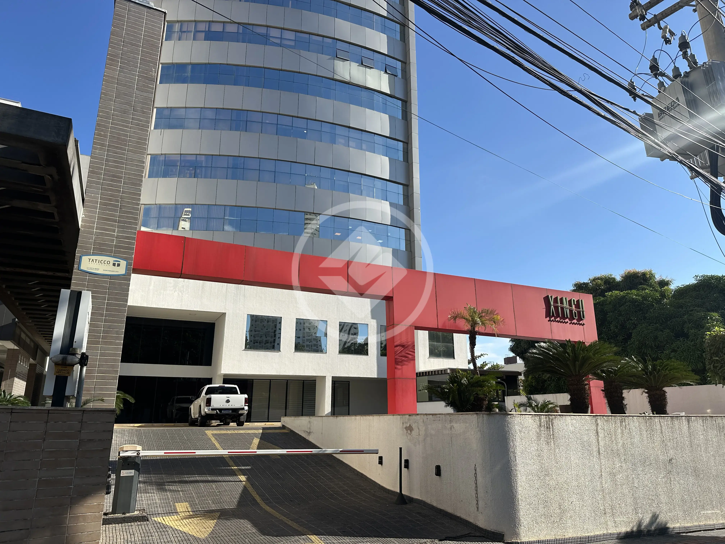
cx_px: 362
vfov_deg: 56.8
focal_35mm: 24
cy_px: 272
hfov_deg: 71.6
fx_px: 503
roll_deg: +0.4
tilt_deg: +14.1
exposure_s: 1/4016
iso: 80
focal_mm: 6.86
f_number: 1.78
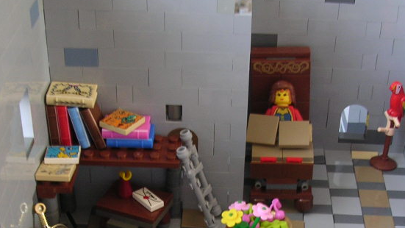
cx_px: 209
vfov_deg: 15.4
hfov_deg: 27.5
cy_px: 224
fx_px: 827
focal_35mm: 77
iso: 100
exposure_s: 1/6.4
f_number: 2.8
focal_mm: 5.8
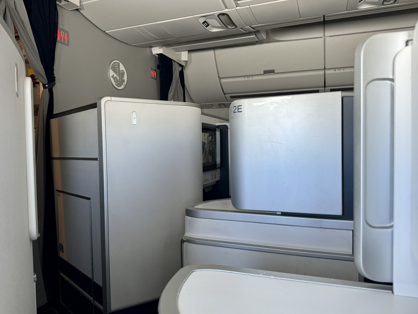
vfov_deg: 56.8
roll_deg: +0.8
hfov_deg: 71.6
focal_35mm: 24
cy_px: 157
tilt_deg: -1.4
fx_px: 290
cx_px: 209
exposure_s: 1/60
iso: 125
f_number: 1.78
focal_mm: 6.76
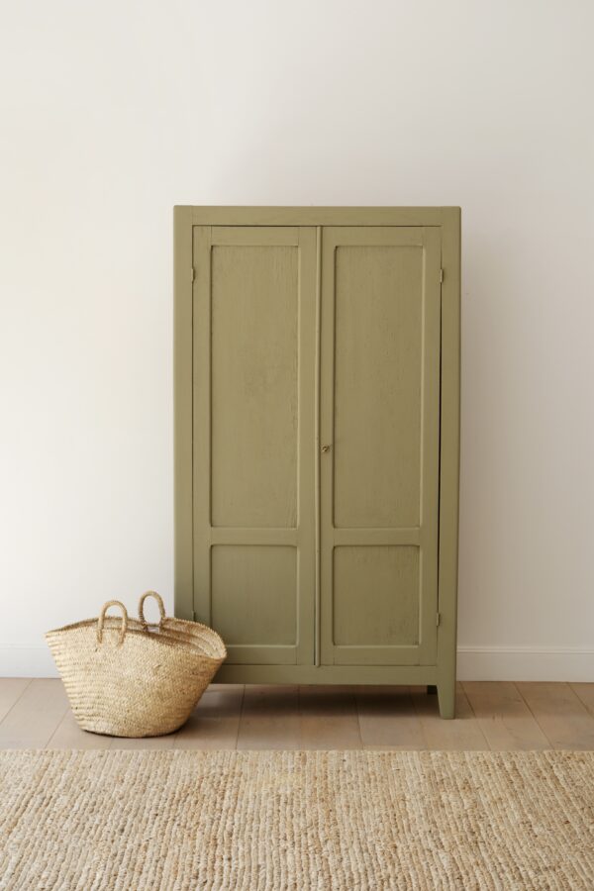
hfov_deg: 25.5
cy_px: 446
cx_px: 297
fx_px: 1312
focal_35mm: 53
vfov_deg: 37.5
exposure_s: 1/52
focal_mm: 35
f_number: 2.8
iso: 160
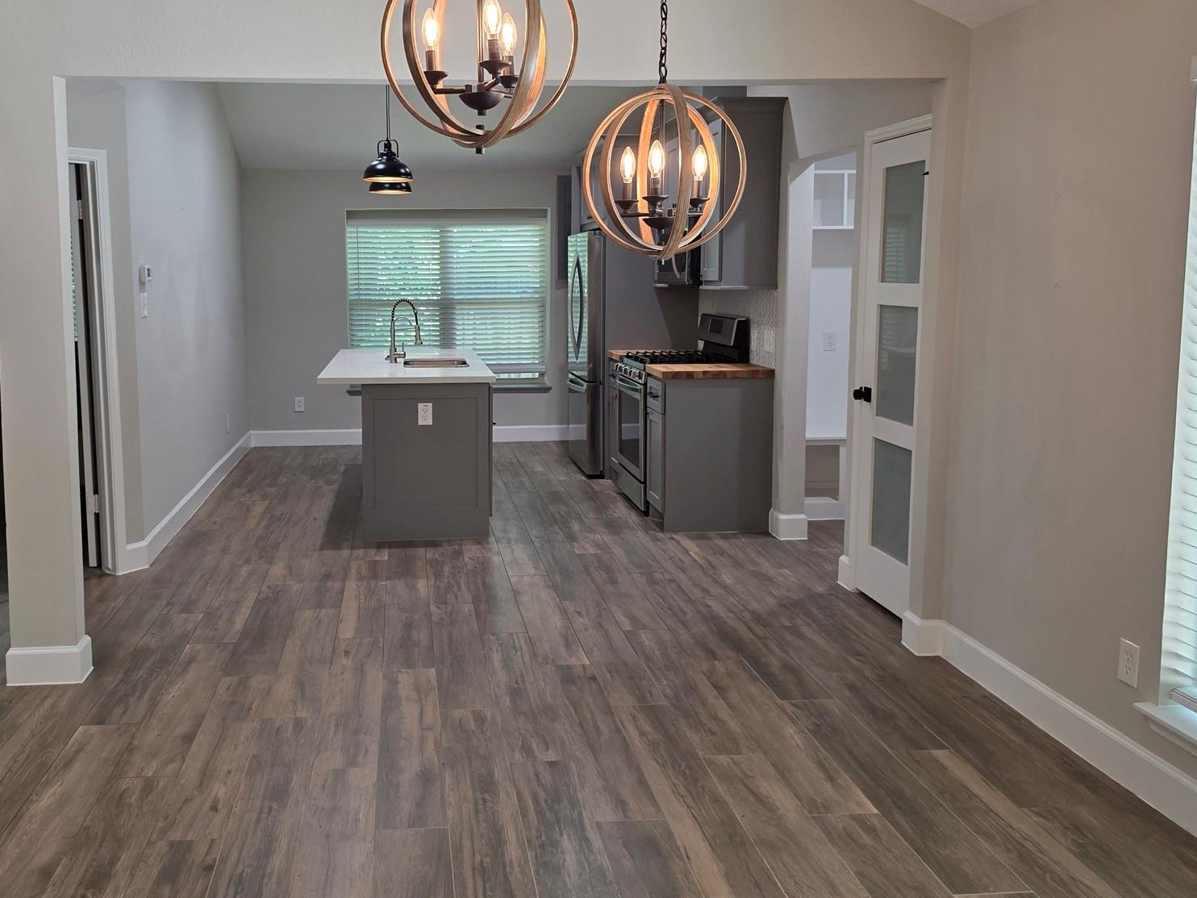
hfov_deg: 57.9
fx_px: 1072
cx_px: 478
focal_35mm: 31
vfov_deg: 45.3
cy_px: 380
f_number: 1.7
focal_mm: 6.3
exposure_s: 1/120
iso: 125
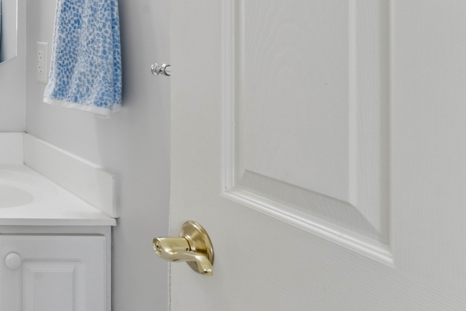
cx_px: -175
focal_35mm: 39
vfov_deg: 32.4
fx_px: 505
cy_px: 29
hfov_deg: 32.7
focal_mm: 14
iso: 400
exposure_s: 1/6
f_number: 13
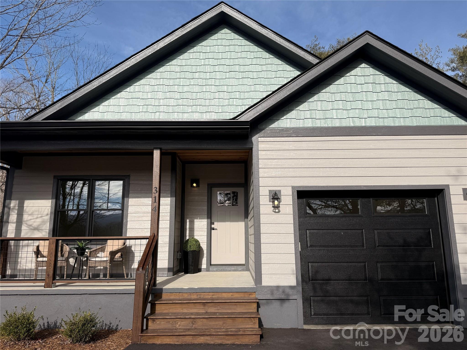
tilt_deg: +10.4
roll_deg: +0.8
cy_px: 175
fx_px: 324
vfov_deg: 56.8
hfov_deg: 71.6
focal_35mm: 24
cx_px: 234
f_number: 1.78
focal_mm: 6.76
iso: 80
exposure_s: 1/4673
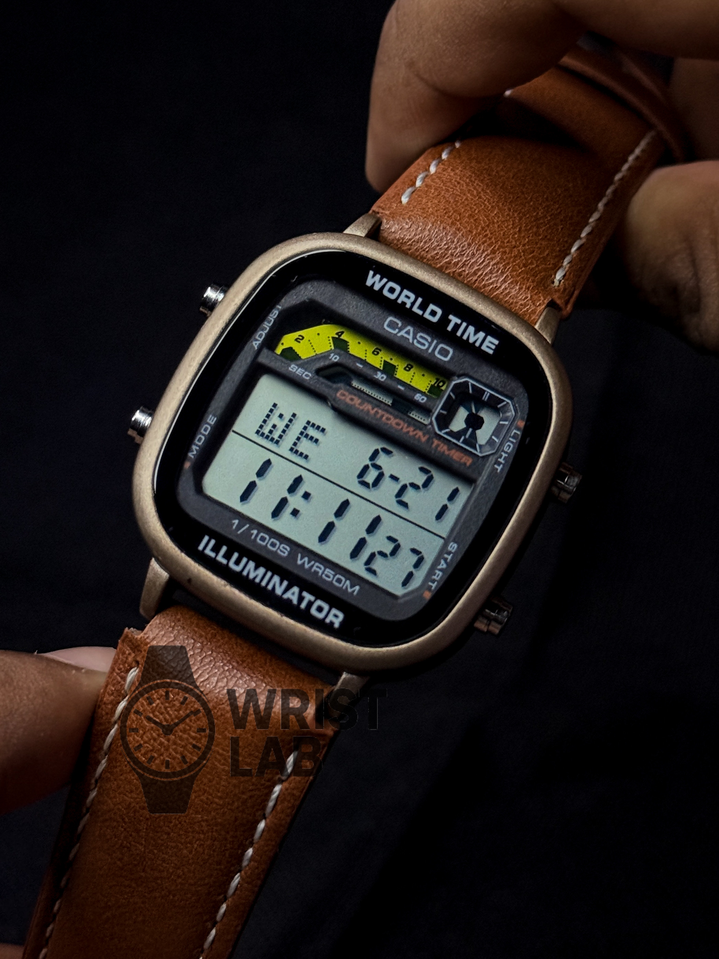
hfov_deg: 30.3
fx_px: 1329
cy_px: 480
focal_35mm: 48
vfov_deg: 39.7
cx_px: 360
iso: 640
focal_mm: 6.76
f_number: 1.8
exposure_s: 1/30
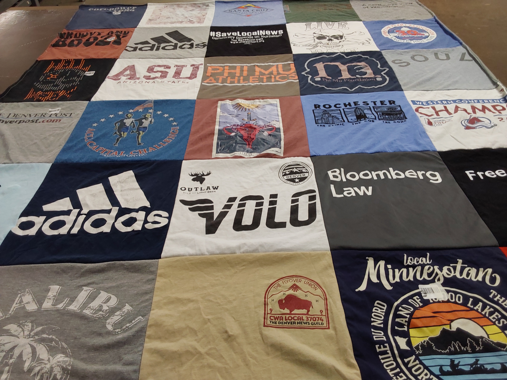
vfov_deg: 49.7
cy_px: 190
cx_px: 254
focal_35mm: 28
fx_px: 410
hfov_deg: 63.4
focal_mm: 2.91
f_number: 1.9
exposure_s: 1/50
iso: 64
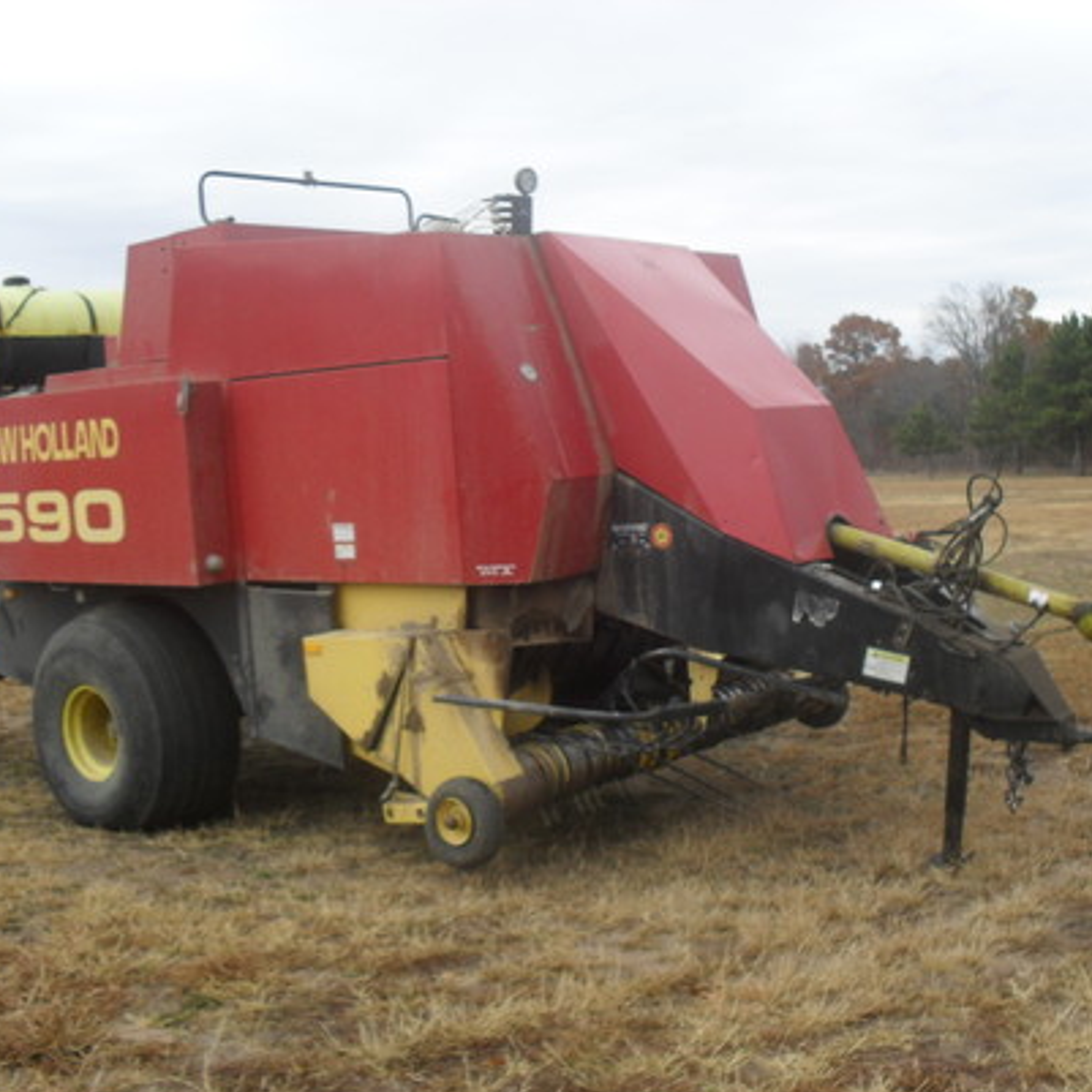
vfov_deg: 40.0
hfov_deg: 40.0
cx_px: 618
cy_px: 553
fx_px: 1499
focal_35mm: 42
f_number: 3.2
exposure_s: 1/180
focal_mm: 6.3
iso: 100
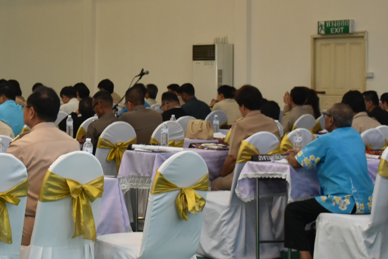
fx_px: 1153
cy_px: 61
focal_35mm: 107
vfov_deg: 12.8
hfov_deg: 18.8
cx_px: 43
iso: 800
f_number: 4
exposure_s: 1/40
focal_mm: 32
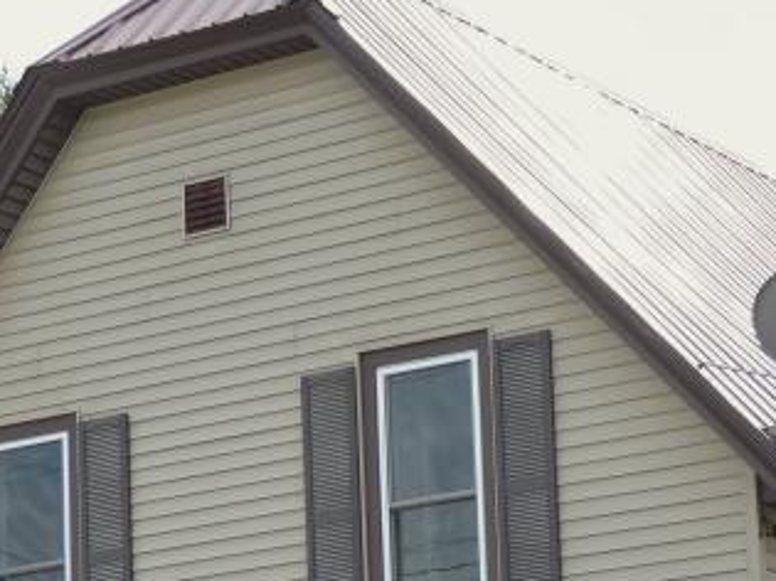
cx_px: 628
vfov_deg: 11.2
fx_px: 2913
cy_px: 682
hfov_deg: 15.1
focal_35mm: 130
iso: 80
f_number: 3.3
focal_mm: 7.1
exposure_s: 1/250
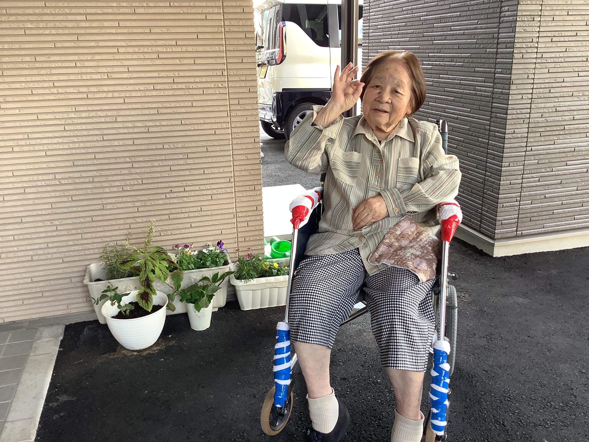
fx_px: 527
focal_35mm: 31
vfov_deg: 45.4
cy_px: 221
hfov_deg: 58.4
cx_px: 294
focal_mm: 3.3
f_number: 2.4
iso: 64
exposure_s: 1/50
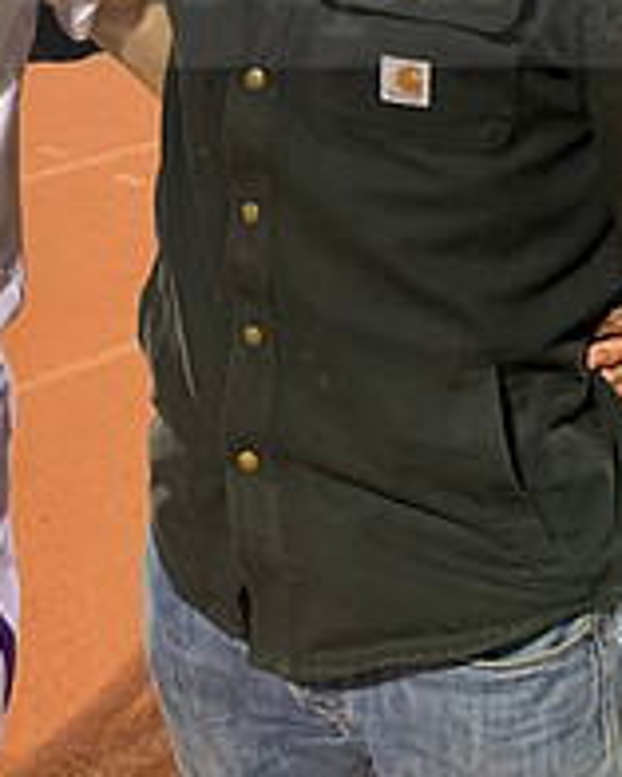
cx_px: 10
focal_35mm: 75
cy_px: -71
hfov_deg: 19.9
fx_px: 1724
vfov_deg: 23.8
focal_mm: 4.25
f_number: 1.8
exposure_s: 1/40
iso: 250
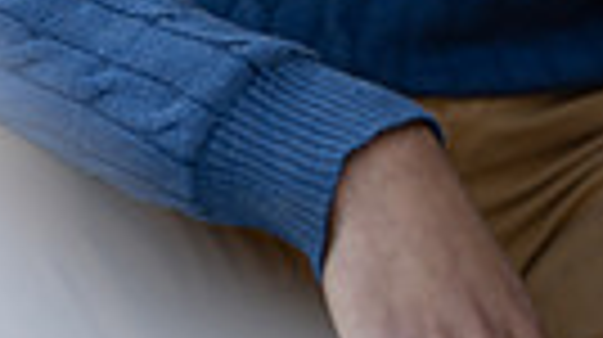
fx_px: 4775
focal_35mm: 299
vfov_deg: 3.9
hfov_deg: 7.2
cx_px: 378
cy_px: -640
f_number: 1.8
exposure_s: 1/160
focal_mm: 85
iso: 100
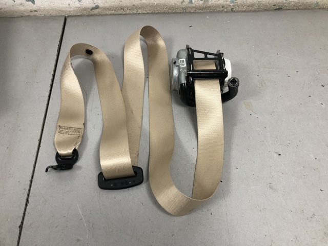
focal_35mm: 28
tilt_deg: -54.3
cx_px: 164
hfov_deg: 63.4
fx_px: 265
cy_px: 123
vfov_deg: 49.7
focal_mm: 4
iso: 32
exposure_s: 1/33
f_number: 1.8
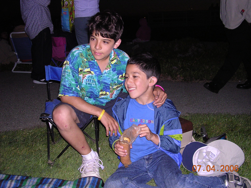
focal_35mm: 38
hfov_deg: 49.0
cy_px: 94
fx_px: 276
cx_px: 126
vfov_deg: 37.7
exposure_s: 1/60.1
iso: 204
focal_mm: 5.8
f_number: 2.8
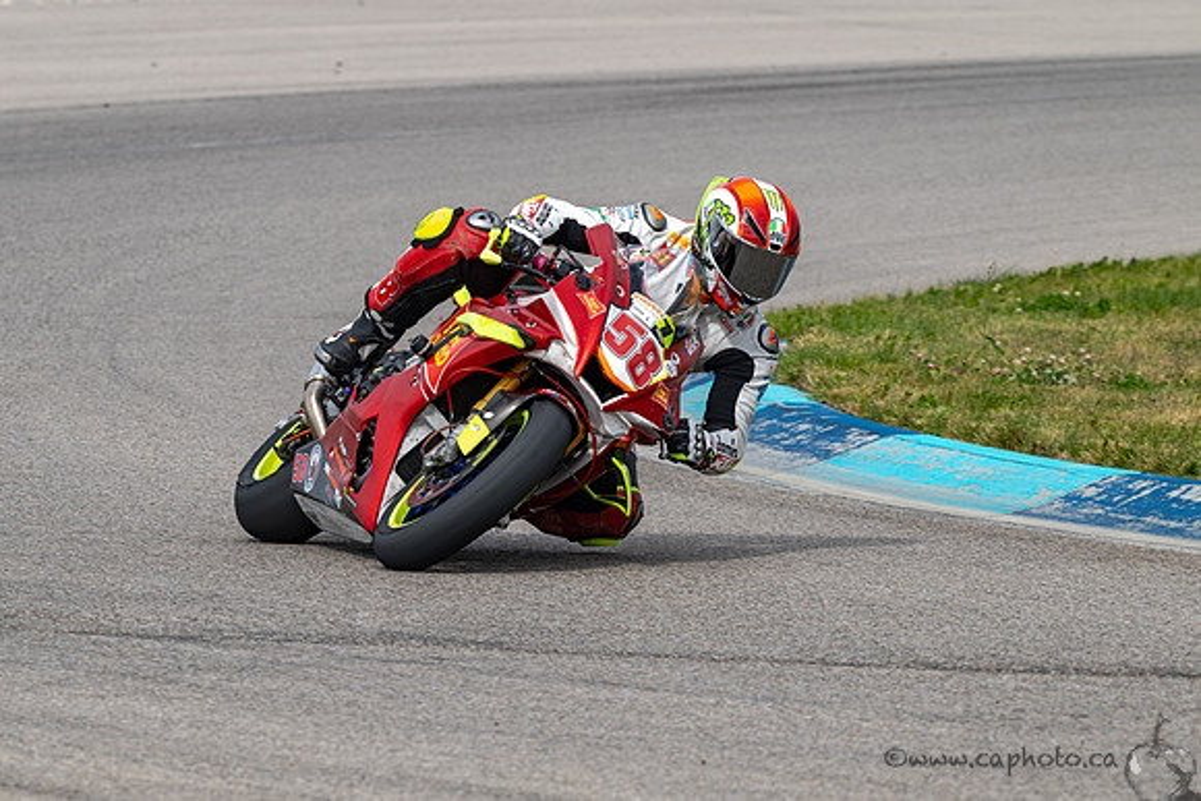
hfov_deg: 5.5
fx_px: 12601
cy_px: 395
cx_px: 477
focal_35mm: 378
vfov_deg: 3.6
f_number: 9
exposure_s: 1/800
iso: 250
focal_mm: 300
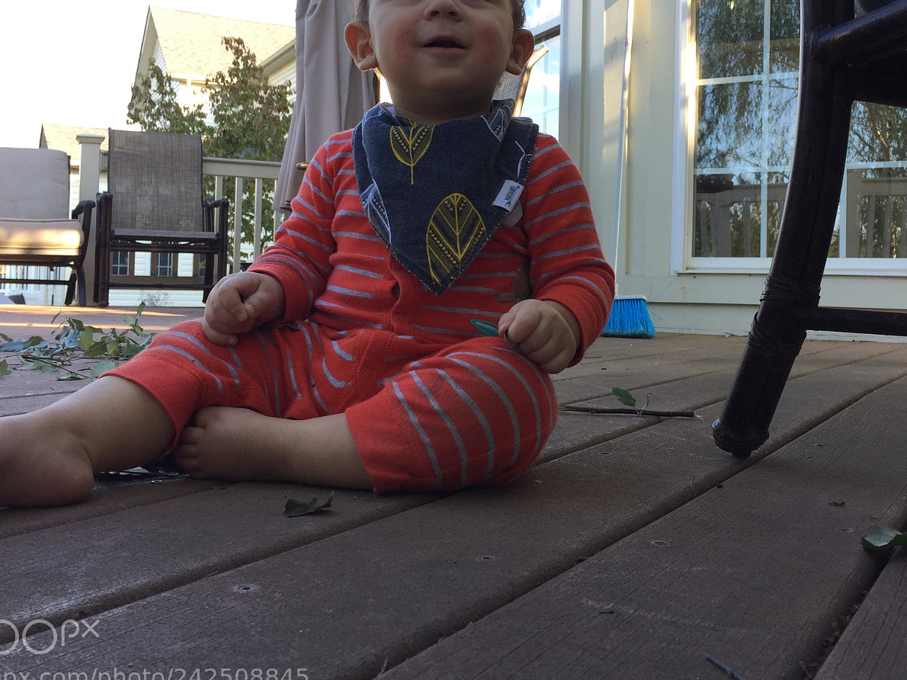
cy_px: 280
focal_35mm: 39
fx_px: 1022
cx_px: 520
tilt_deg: +3.7
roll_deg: -3.2
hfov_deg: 47.7
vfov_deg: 36.7
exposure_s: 1/196
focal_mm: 4.15
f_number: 2.2
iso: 32
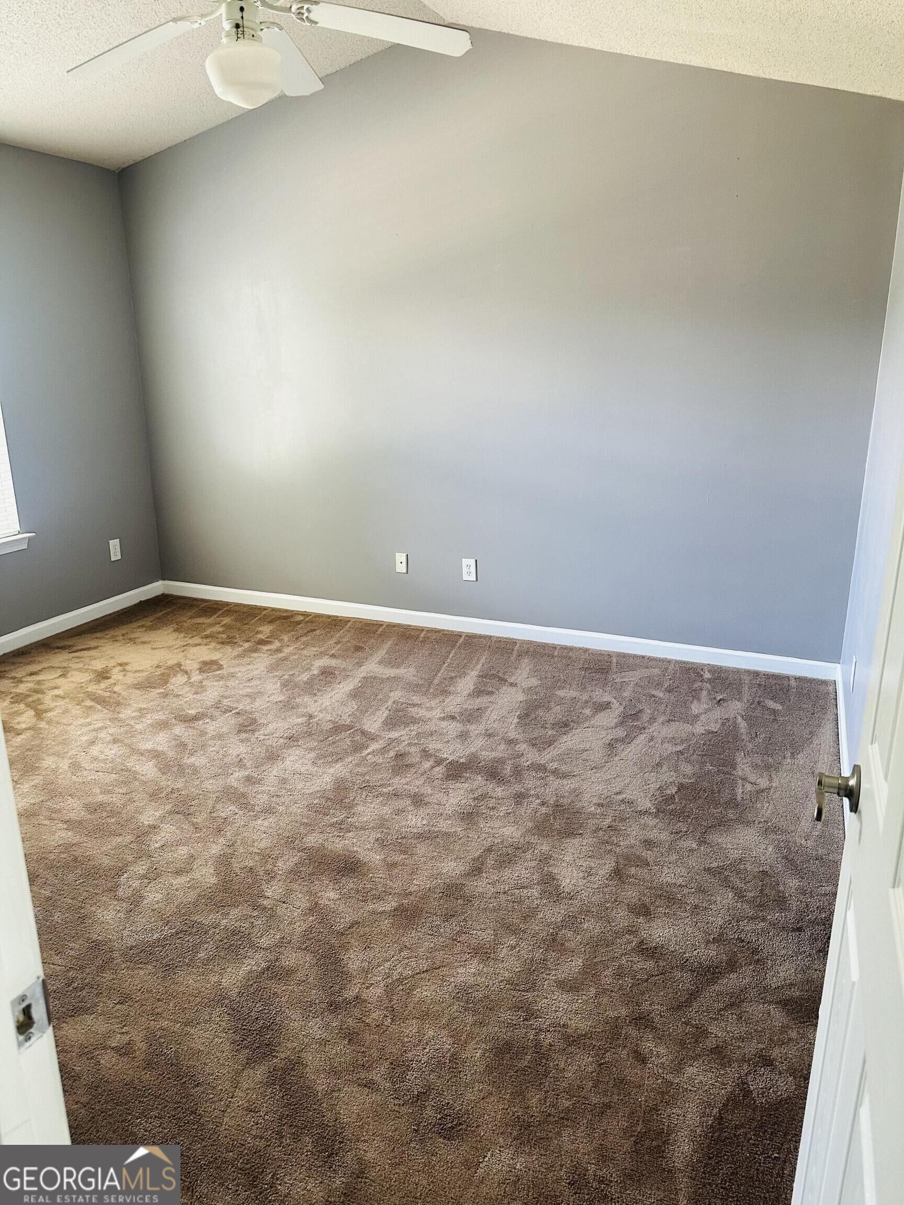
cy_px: 602
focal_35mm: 24
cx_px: 452
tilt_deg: -16.1
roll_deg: -0.6
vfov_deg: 71.6
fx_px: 836
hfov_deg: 56.8
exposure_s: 1/60
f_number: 1.78
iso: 250
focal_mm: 6.86
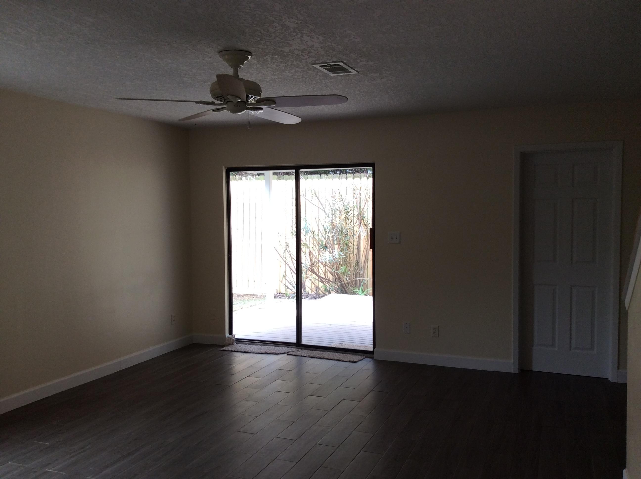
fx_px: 592
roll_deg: +0.3
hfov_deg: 56.9
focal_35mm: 32
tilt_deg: -3.6
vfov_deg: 44.1
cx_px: 320
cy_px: 240
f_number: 2.4
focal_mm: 3.3
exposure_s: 1/30
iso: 32
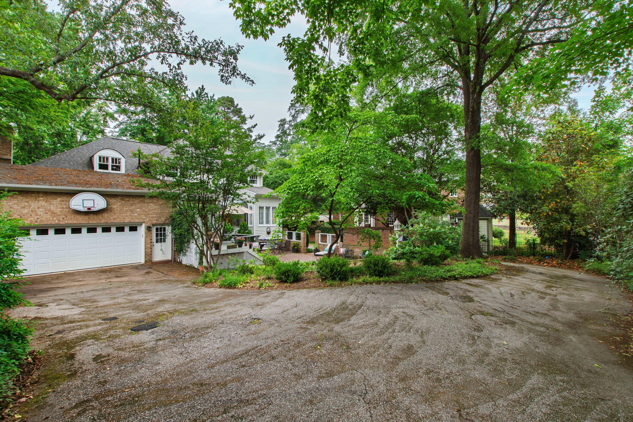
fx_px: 264
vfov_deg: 77.3
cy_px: 211
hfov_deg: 100.4
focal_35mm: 15
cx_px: 316
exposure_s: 1/40
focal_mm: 10
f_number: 8
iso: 320
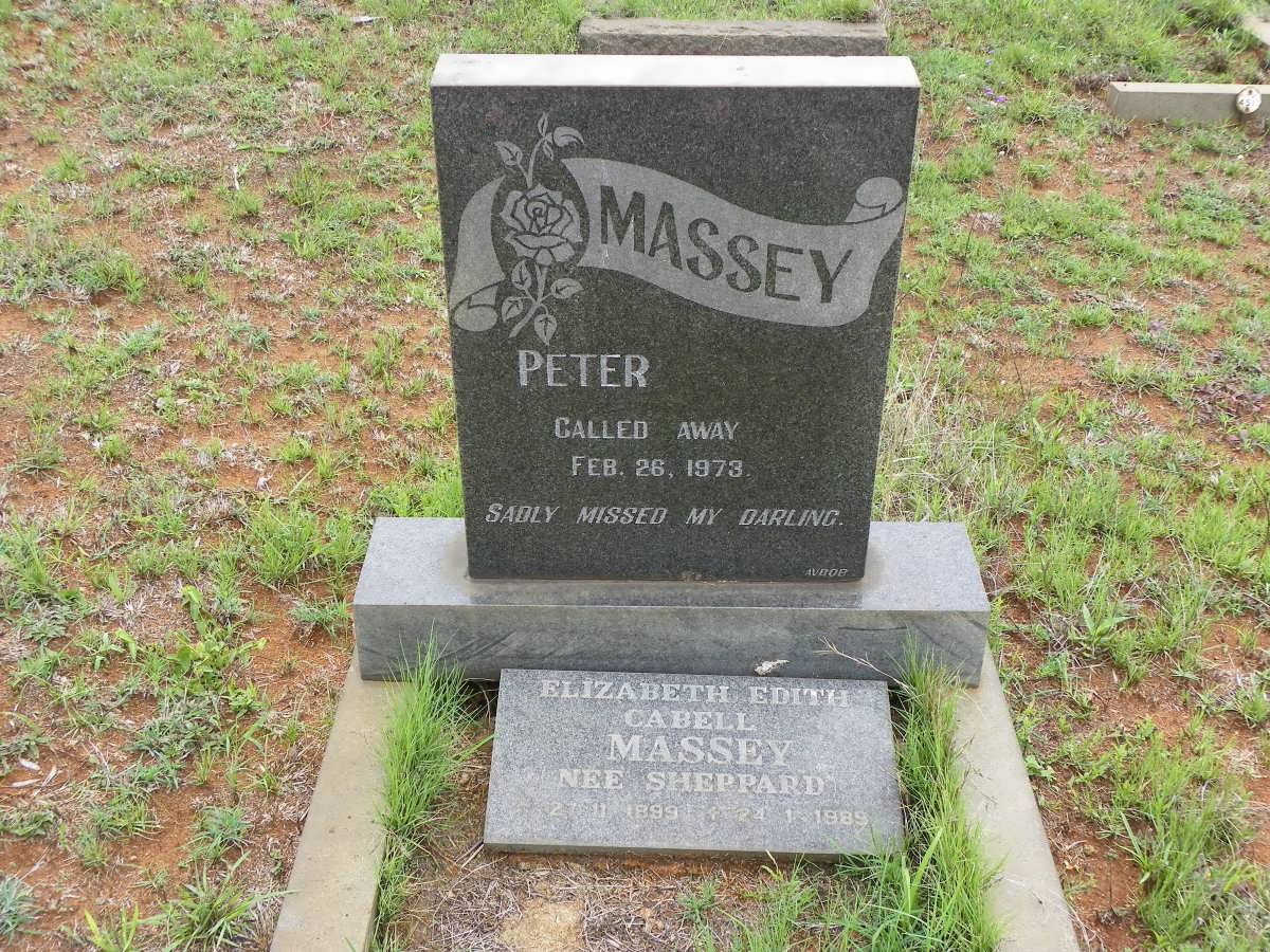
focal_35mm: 41
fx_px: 1504
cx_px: 635
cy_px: 476
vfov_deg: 35.1
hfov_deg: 45.8
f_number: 3.5
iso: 64
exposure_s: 1/125
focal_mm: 7.3
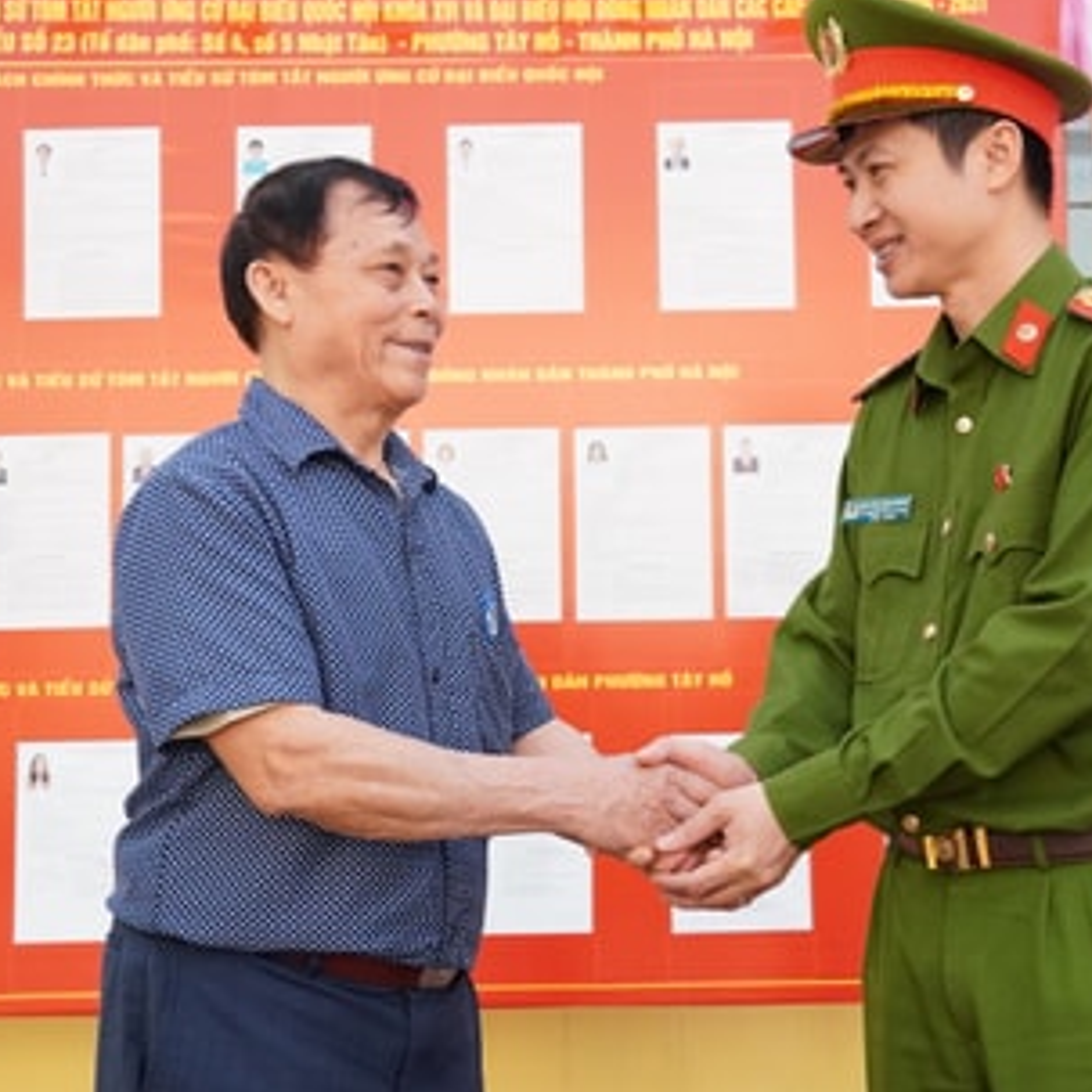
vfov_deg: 30.2
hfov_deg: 30.0
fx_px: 2026
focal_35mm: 57
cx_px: 692
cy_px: 508
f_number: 3.2
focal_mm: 25
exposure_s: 1/320
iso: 2000
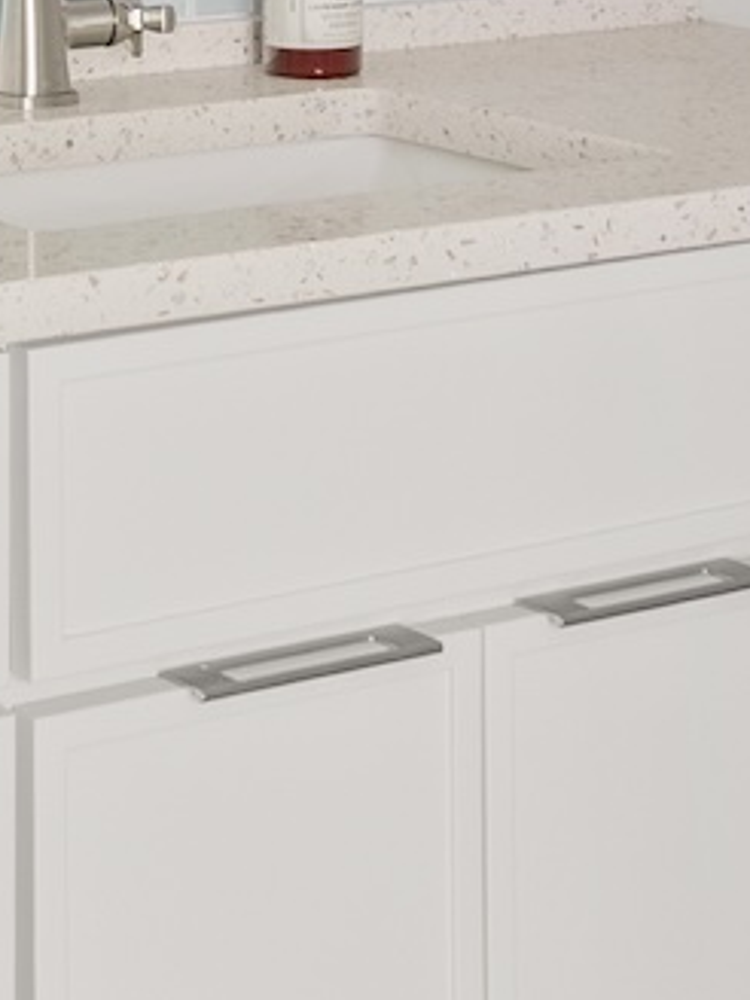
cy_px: 47
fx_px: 2889
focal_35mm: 100
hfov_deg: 14.8
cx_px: 224
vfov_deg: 19.2
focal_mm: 20
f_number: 8
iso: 250
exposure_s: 4
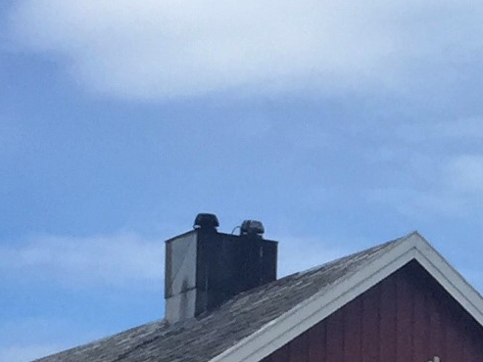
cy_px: 645
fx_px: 2680
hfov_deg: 9.4
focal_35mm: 192
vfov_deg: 7.5
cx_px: 1070
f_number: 2.2
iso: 32
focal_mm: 4.15
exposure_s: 1/2083
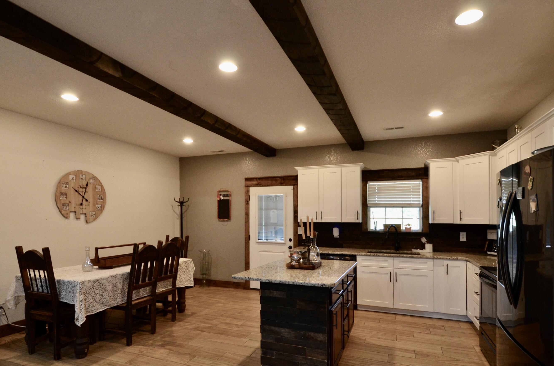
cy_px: 174
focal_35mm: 17
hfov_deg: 93.1
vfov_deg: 70.1
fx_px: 261
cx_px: 249
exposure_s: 1/60
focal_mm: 10
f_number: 4
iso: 800
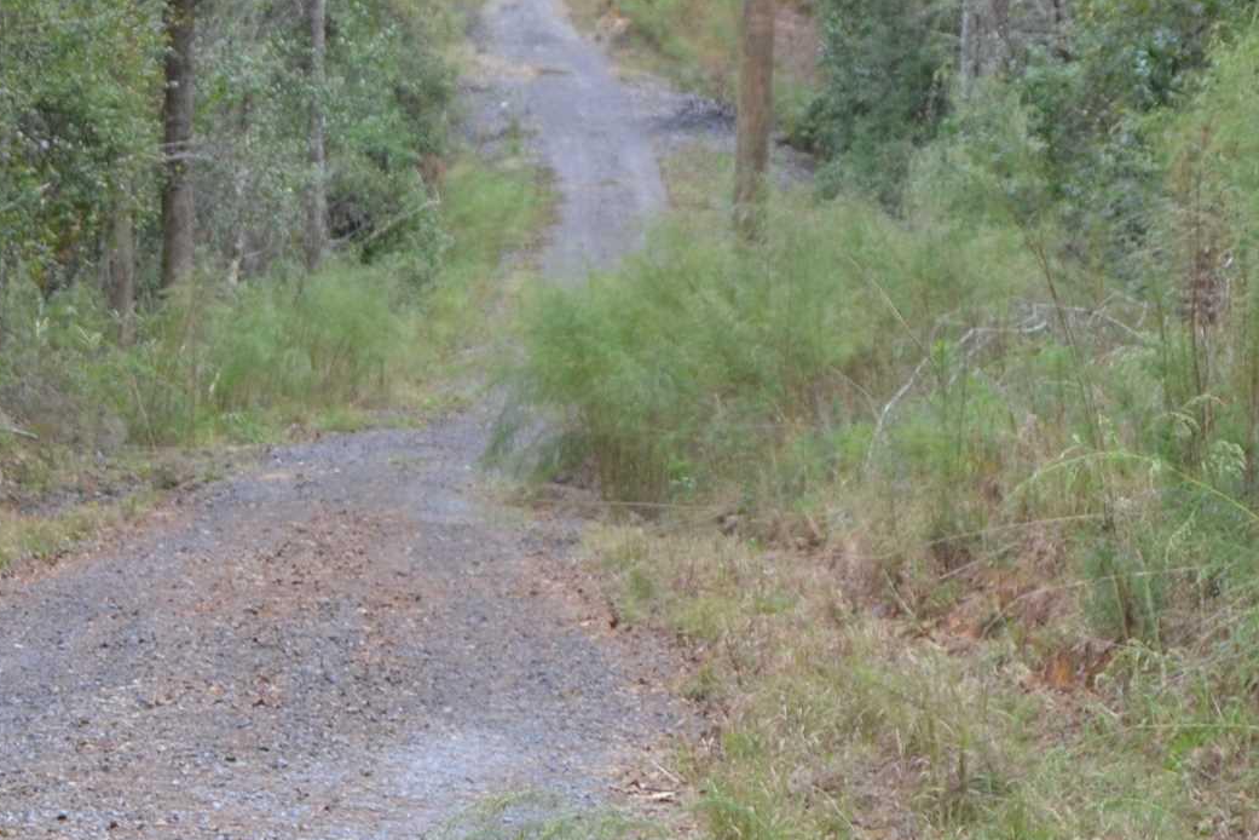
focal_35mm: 186
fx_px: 6504
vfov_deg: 7.4
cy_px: 269
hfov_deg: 11.0
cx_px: 330
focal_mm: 42
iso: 320
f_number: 5.6
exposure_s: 1/125
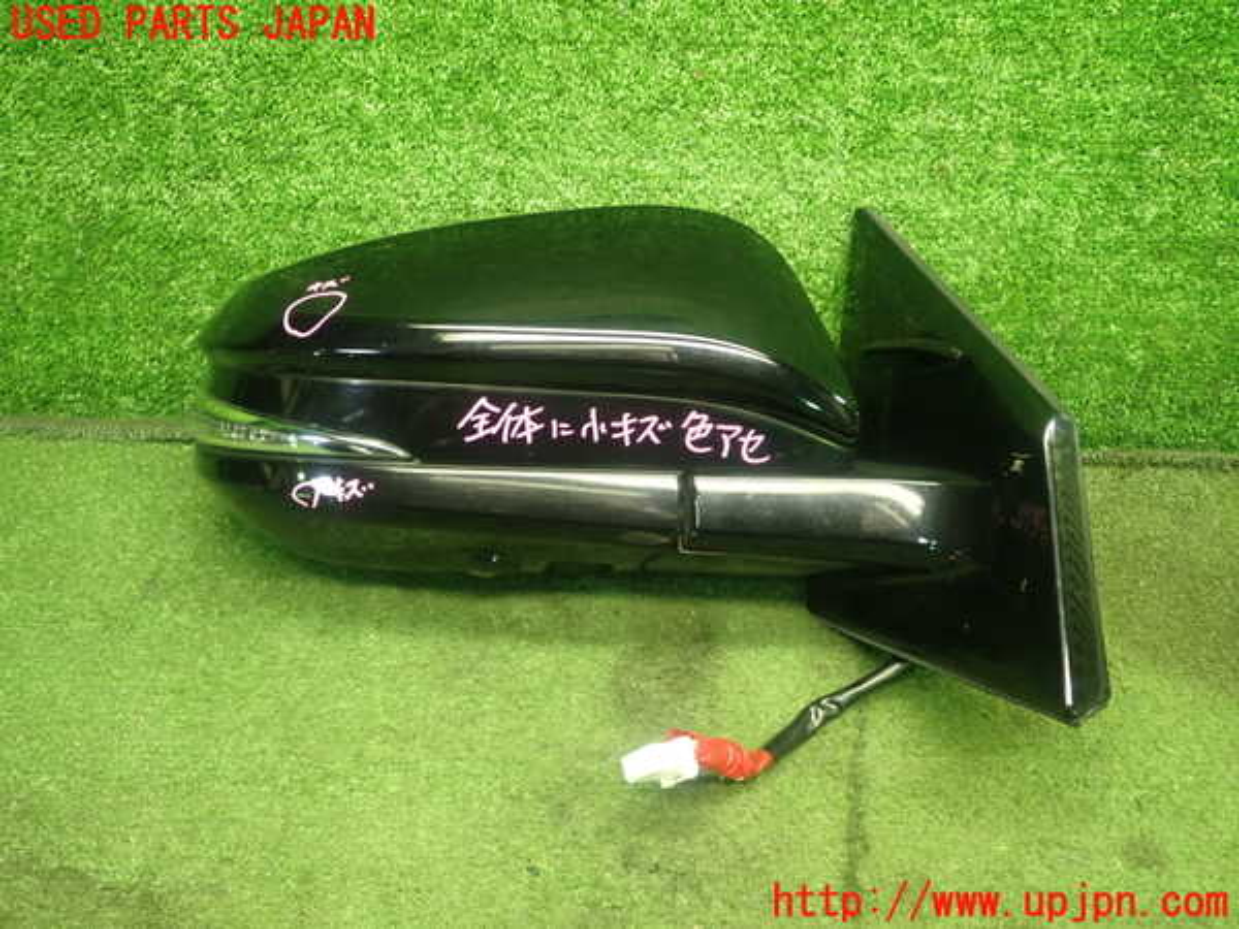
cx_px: 620
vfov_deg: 46.8
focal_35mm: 30
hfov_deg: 60.0
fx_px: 1074
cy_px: 464
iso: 320
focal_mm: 5.4
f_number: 2.3
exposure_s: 1/30
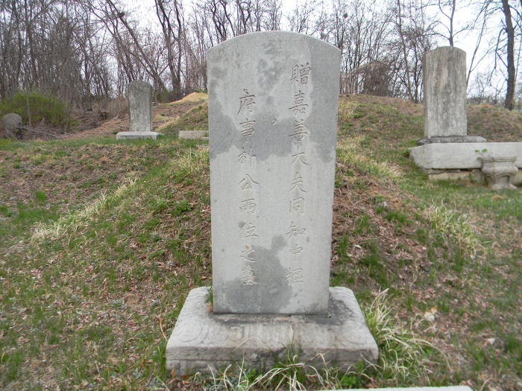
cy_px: 196
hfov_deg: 63.4
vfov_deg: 49.7
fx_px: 422
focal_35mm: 28
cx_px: 261
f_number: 3.5
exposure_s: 1/21.6
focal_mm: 5
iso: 80
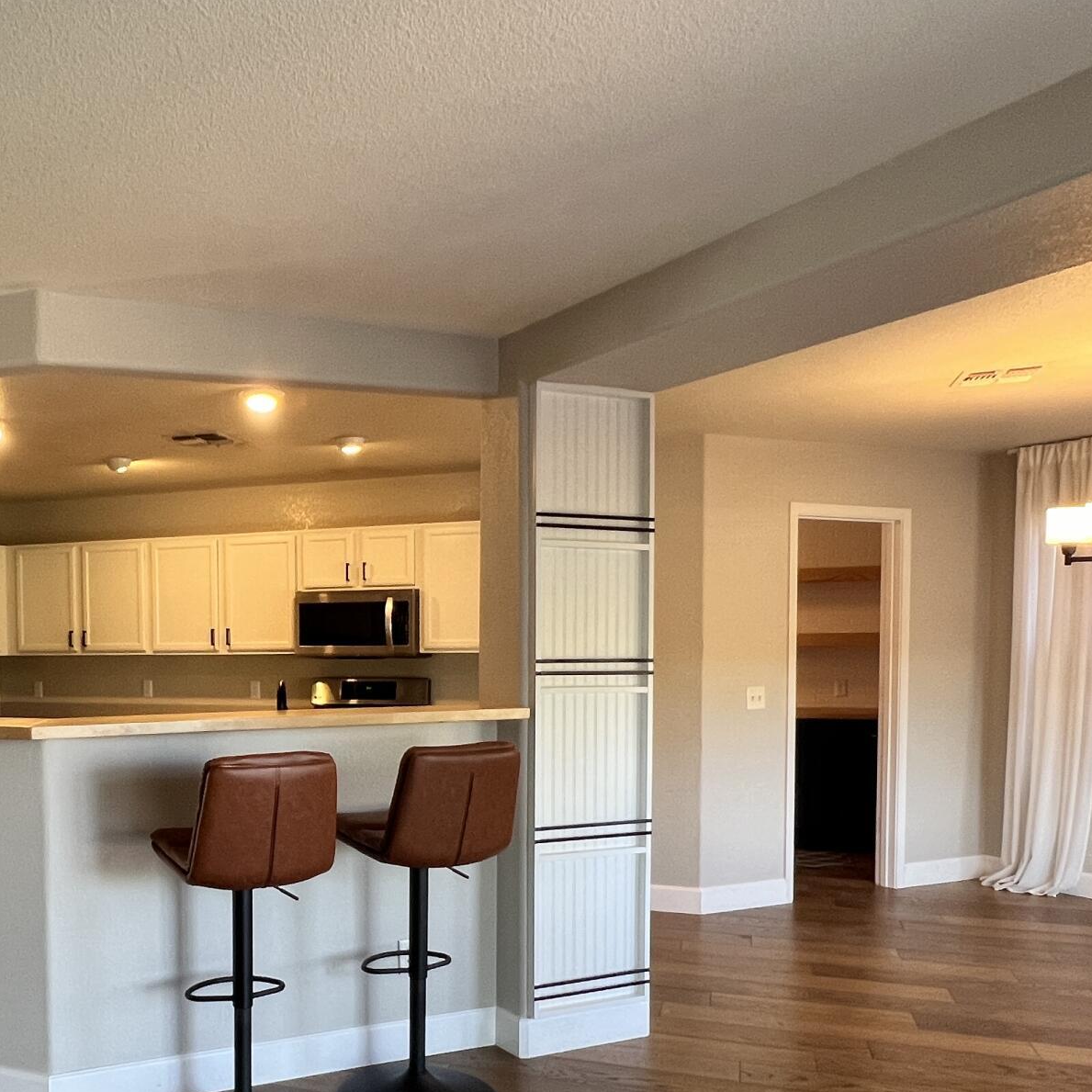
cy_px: 704
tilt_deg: -3.5
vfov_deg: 54.8
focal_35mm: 29
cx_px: 274
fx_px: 1035
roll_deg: +0.6
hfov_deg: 53.1
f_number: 1.8
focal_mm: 1.57
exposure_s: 1/60
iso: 160
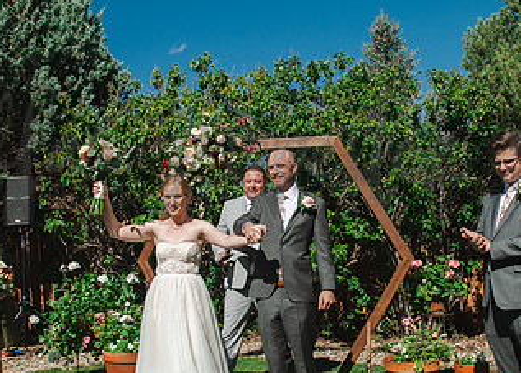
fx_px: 578
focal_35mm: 39
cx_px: 267
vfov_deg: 35.8
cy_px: 209
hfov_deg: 48.5
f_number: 4.5
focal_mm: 17
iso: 250
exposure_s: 1/2000
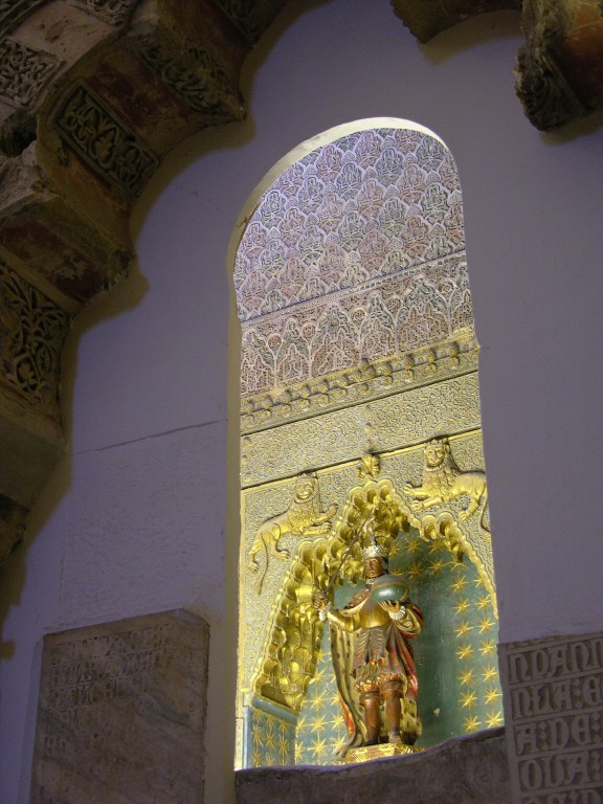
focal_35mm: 58
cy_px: 402
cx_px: 302
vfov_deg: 33.2
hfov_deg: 25.2
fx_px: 1347
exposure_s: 1/2.5
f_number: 3.1
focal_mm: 14.7
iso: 200
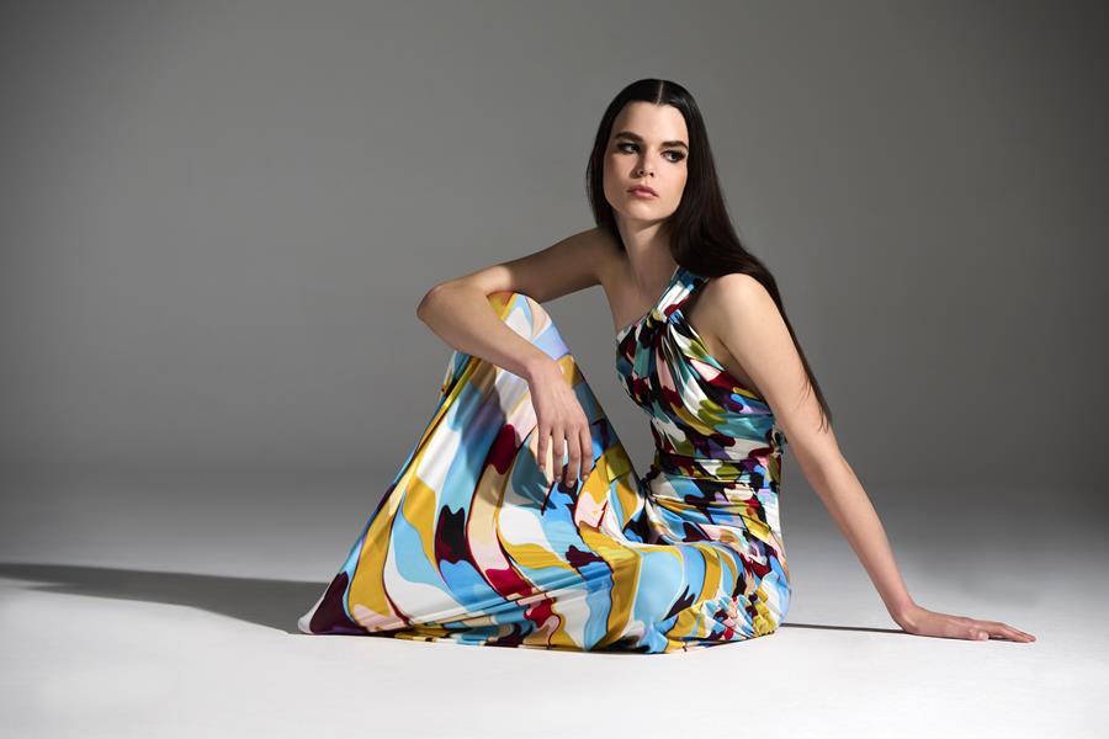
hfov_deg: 12.5
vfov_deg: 8.3
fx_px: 5083
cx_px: 554
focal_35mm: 165
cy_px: 370
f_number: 5.6
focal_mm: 165
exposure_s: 1/200
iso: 200
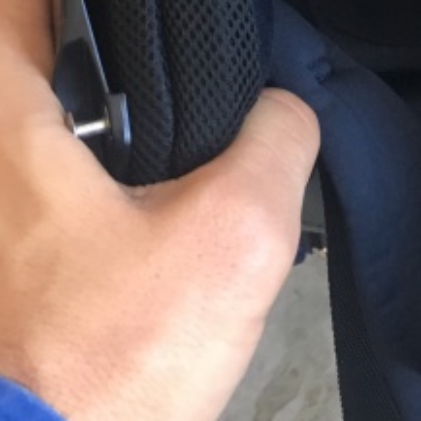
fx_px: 1390
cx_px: 421
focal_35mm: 101
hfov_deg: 16.9
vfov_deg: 15.2
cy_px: -304
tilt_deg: -64.4
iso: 100
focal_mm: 4.15
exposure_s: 1/30
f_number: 2.2
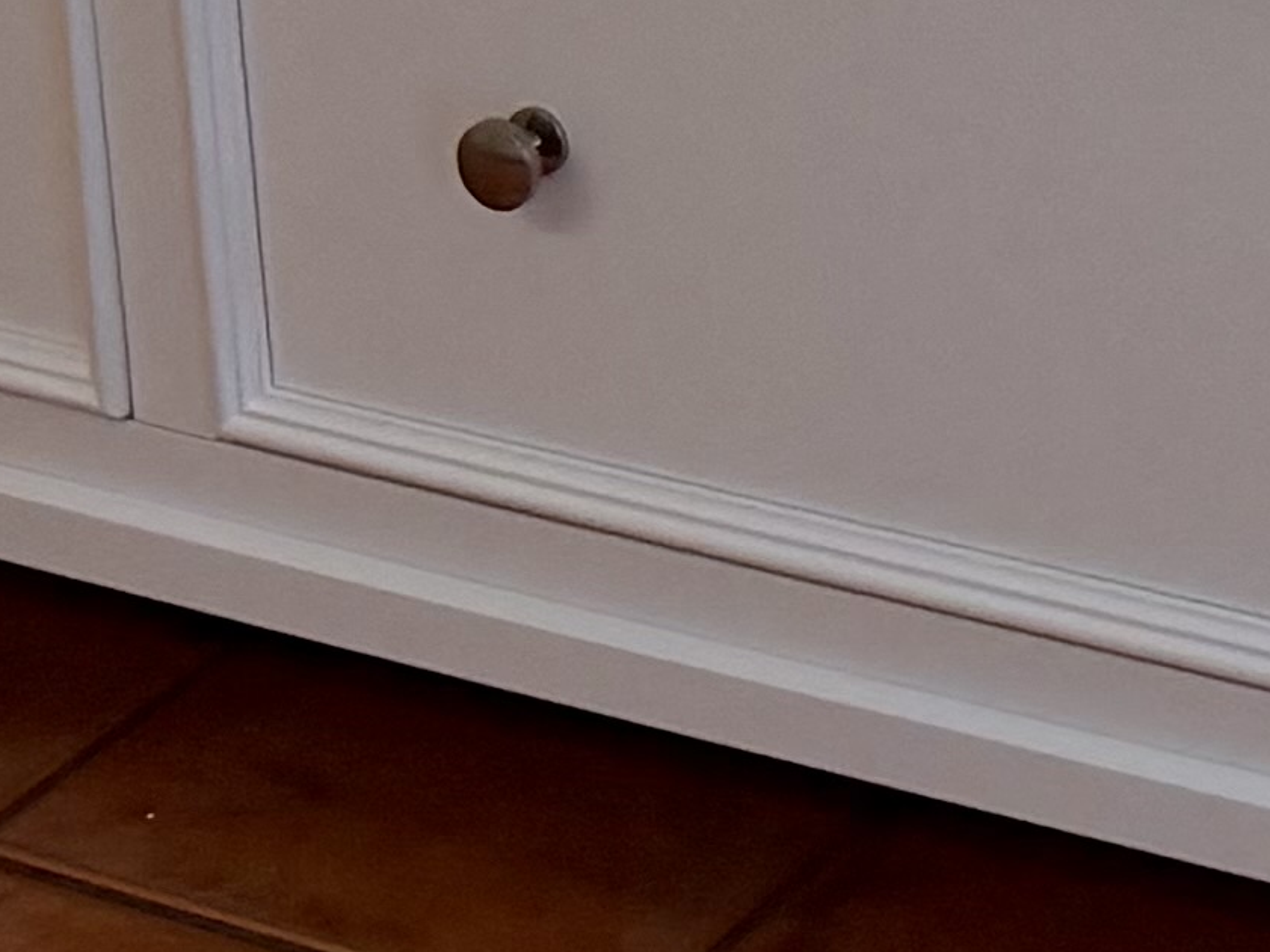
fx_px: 5981
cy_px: -1243
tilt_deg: -13.3
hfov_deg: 11.3
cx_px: 2264
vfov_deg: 8.4
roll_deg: +0.9
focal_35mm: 163
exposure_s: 1/60
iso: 160
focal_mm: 6.76
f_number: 1.78
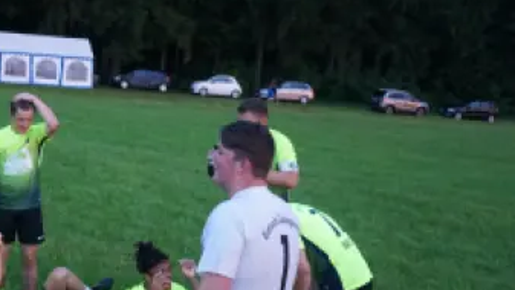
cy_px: 229
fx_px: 738
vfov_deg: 22.0
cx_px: 59
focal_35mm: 54
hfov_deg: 36.3
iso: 3200
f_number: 3.5
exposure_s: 1/160
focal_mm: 29
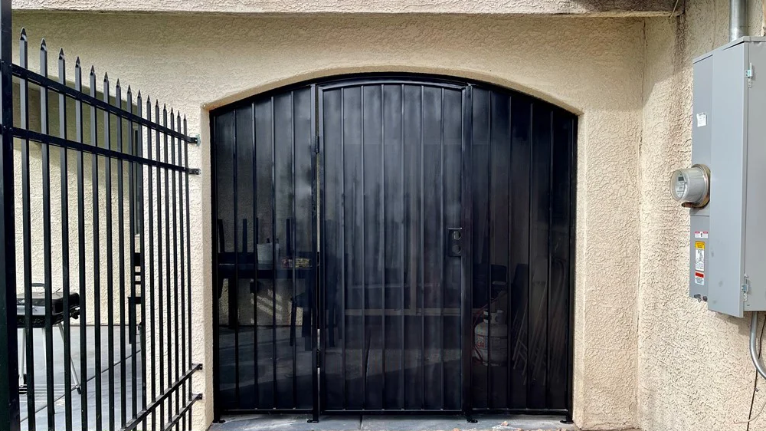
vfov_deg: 40.2
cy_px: 213
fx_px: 589
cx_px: 391
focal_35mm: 29
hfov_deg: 66.1
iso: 32
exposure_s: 1/985
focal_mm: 5.1
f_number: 1.6
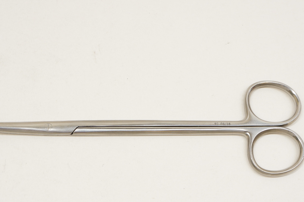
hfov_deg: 24.3
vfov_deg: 16.3
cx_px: 145
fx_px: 706
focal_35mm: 84
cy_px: 122
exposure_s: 1/80
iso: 400
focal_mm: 39
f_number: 6.3
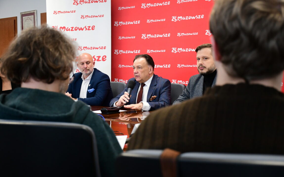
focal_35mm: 53
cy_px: 95
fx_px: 410
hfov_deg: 38.2
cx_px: 145
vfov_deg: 24.4
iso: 2500
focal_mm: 34
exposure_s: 1/200
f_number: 4.2
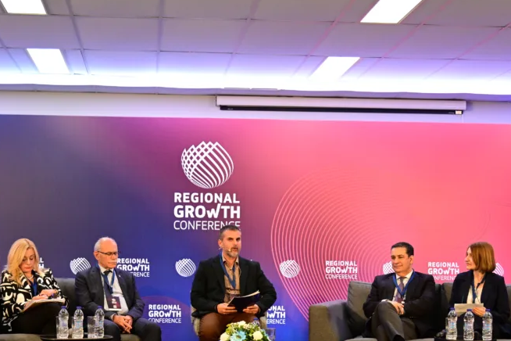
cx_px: 229
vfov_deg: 18.8
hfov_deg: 28.1
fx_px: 1022
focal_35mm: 72
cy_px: 249
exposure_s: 1/320
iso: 2500
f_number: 4
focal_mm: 46
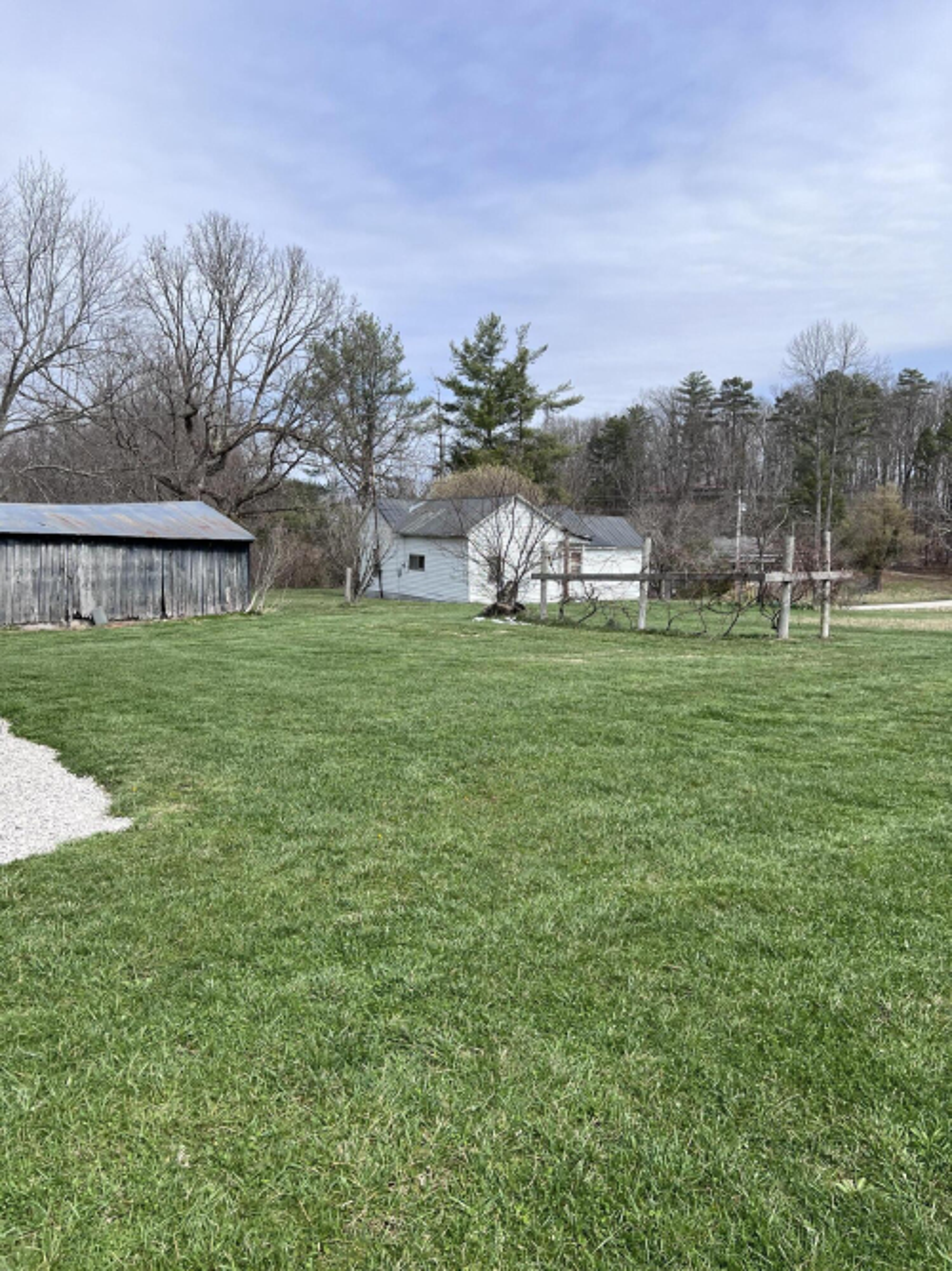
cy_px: 636
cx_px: 476
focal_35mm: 26
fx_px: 954
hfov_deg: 53.0
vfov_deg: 67.3
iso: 50
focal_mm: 5.7
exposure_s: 1/5076
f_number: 1.5
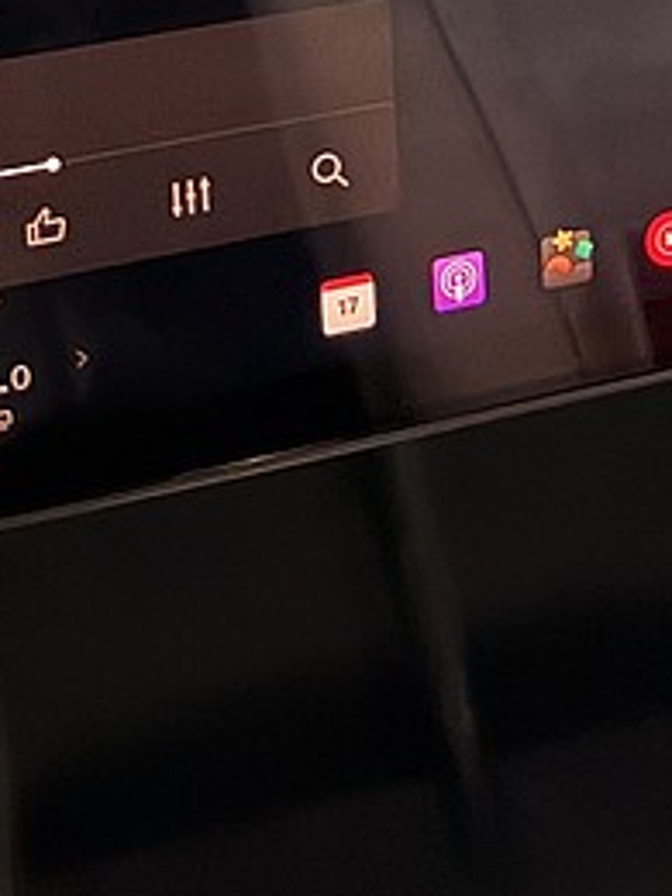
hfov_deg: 15.3
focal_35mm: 96
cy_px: -486
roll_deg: -3.1
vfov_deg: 18.0
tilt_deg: -19.8
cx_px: 520
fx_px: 2485
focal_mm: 6.76
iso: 2500
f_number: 1.78
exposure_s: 1/9
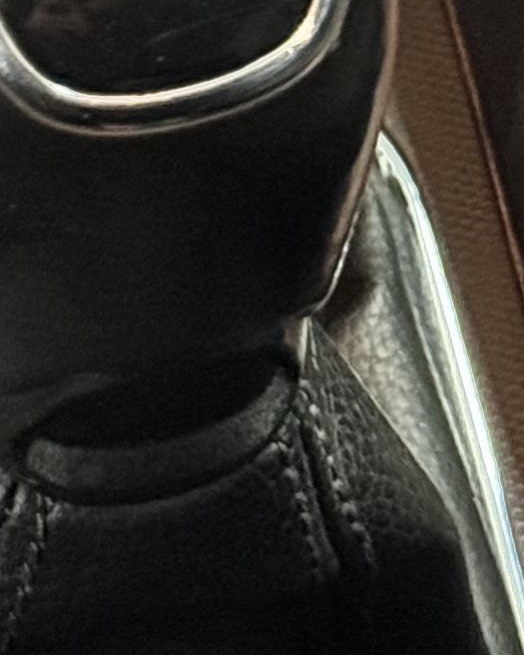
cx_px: -490
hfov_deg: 5.3
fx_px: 5604
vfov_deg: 6.3
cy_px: -1067
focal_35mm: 289
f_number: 1.78
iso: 640
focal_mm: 6.76
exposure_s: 1/28
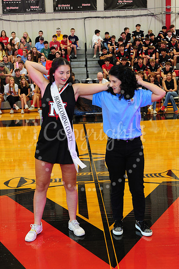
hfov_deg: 18.2
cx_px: 90
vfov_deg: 27.0
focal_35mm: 75
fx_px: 560
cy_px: 134
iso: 2000
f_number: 7.1
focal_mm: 75
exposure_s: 1/60
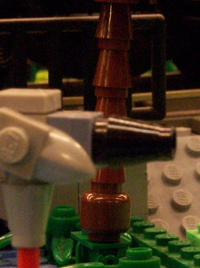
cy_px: 221
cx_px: 28
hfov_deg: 6.1
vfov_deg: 8.1
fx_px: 1882
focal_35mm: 244
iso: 400
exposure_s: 1/3
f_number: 7.1
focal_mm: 17.5
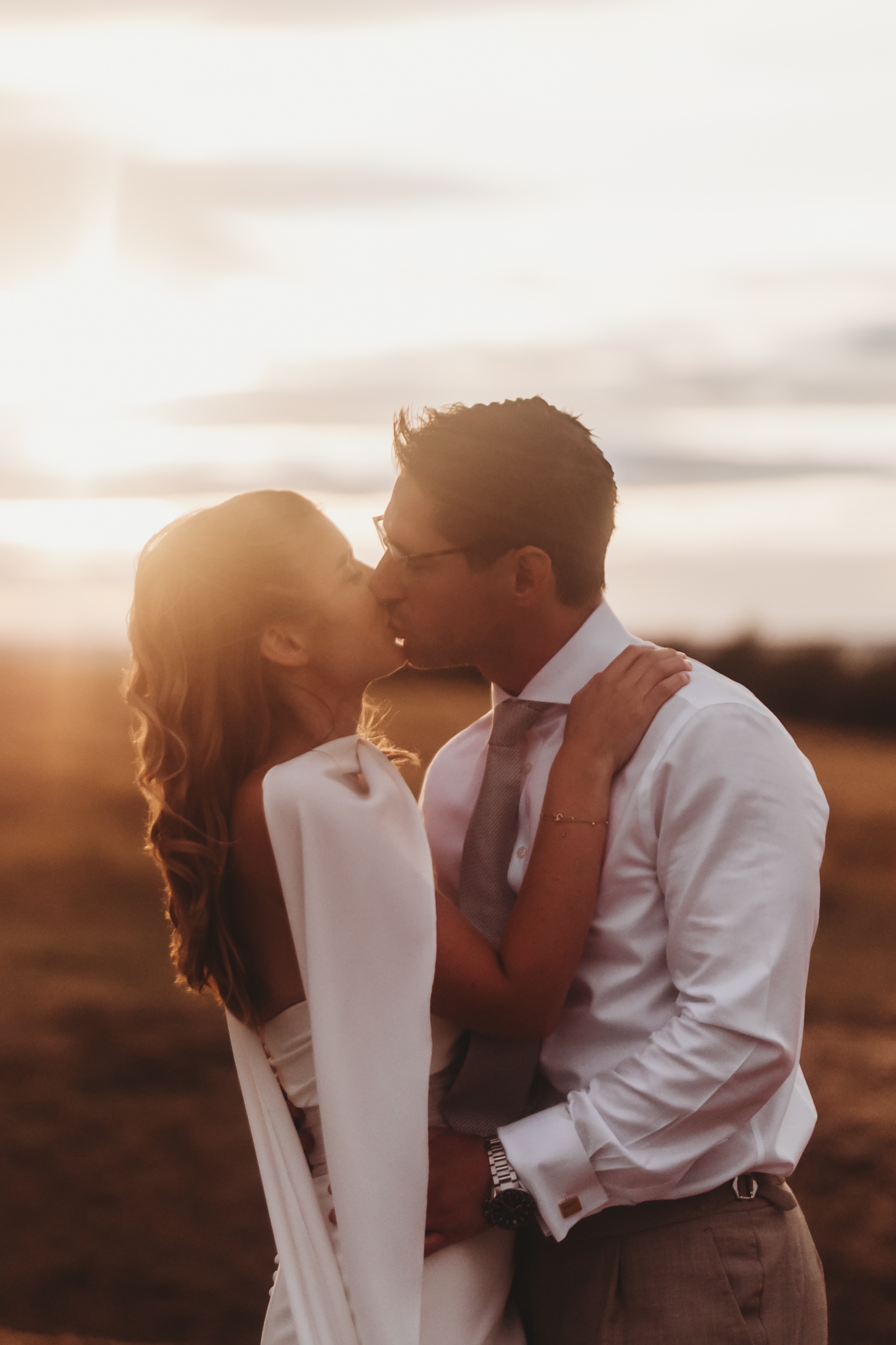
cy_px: 670
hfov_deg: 17.3
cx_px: 416
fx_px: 2947
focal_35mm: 79
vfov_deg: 25.7
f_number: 1.2
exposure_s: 1/16000
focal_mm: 50
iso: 640
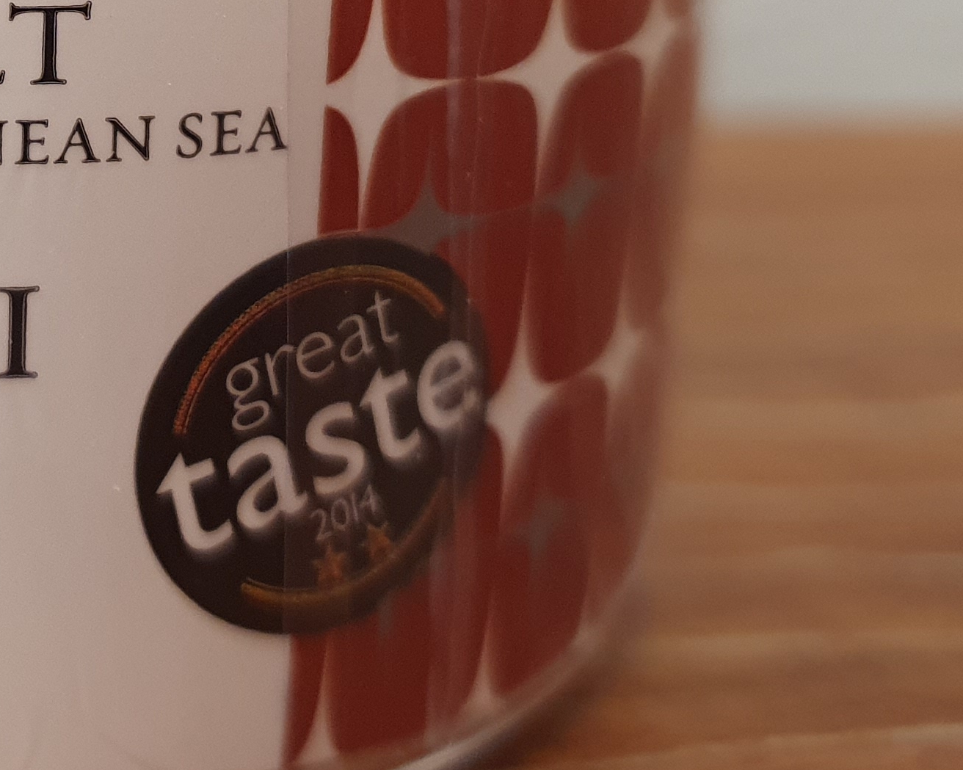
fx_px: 2223
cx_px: -70
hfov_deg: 23.1
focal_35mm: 78
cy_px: -71
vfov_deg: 18.9
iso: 200
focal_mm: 4.32
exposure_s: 1/50
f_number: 1.5
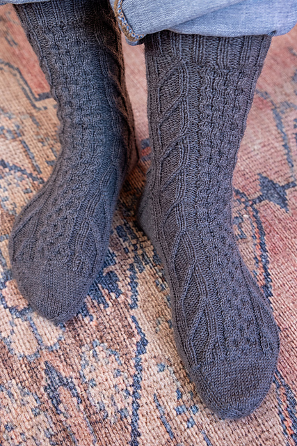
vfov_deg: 50.7
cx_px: 148
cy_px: 223
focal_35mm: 38
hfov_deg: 35.1
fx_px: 470
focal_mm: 25.4
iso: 800
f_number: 4.5
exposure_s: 1/60
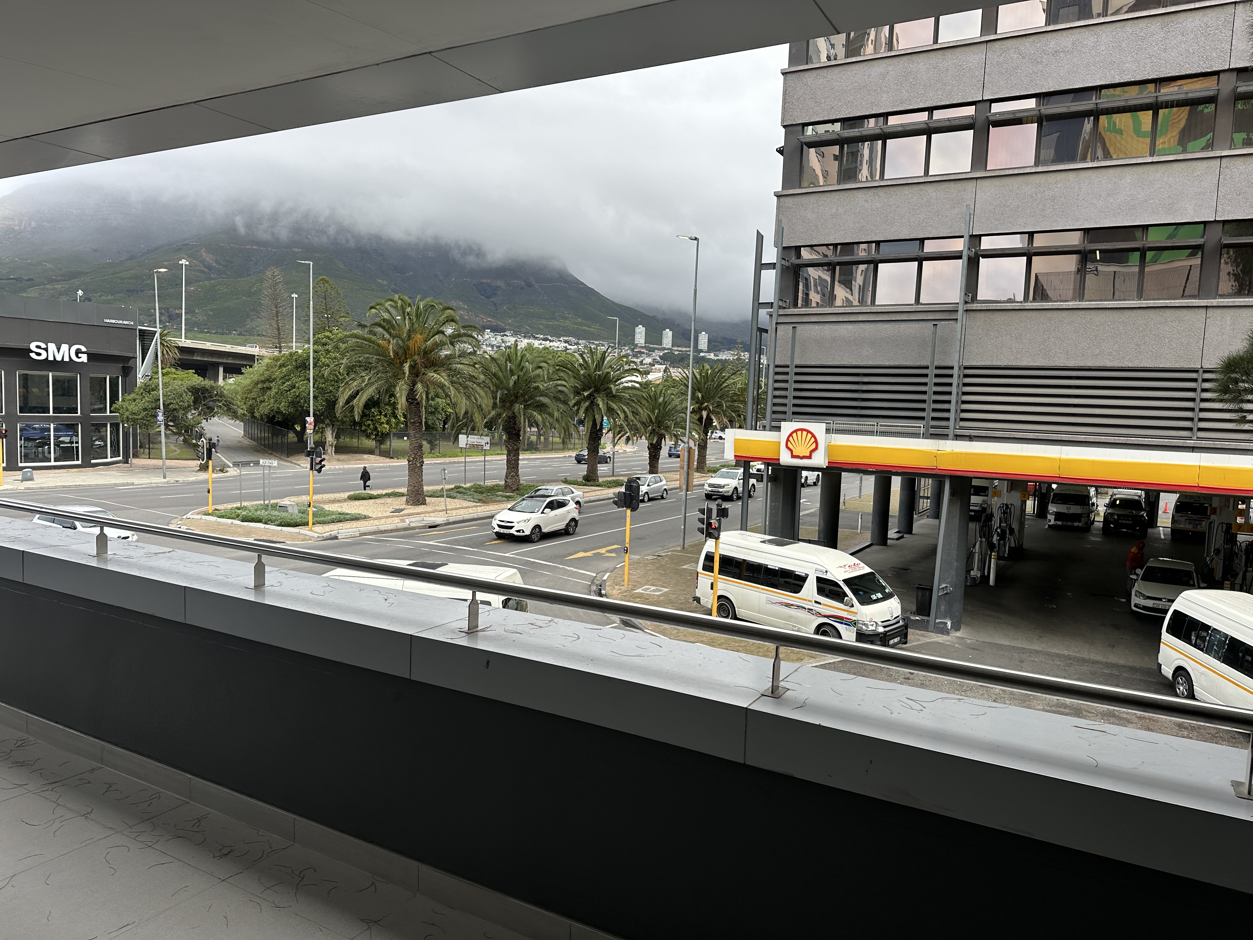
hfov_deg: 71.6
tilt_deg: -4.0
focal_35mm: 24
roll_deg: -3.0
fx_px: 869
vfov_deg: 56.8
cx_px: 626
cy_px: 470
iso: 80
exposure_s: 1/1289
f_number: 1.78
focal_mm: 6.86
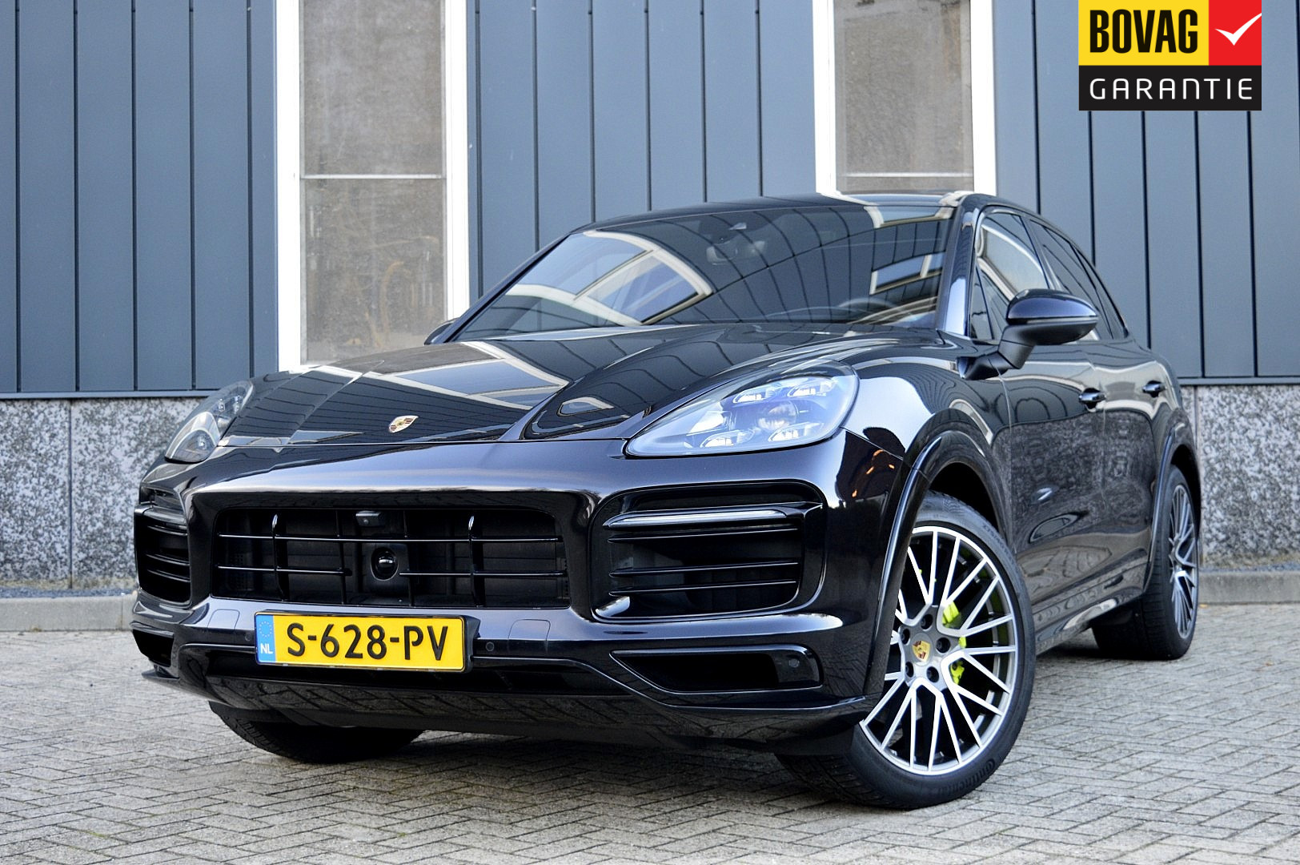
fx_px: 1840
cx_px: 650
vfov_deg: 26.4
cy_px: 432
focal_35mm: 51
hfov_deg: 38.9
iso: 800
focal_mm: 34
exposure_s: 1/60
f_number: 5
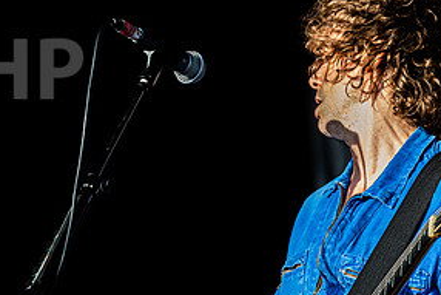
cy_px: 201
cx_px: 242
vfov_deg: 3.8
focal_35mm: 362
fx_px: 4437
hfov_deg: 5.7
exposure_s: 1/800
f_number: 3.5
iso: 640
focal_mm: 145
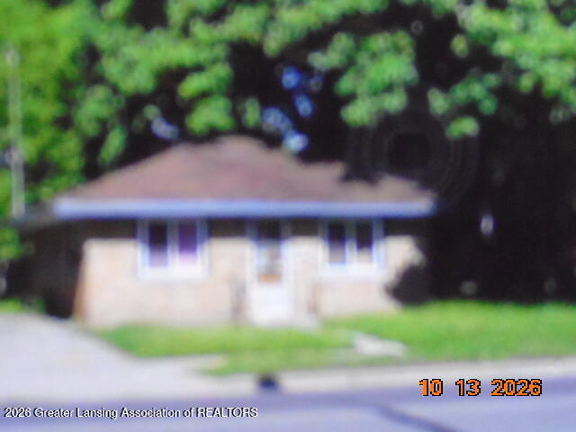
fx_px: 2163
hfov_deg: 15.2
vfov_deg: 11.4
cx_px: 288
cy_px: 216
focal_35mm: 130
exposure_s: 1/10
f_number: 6.4
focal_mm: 23
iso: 800
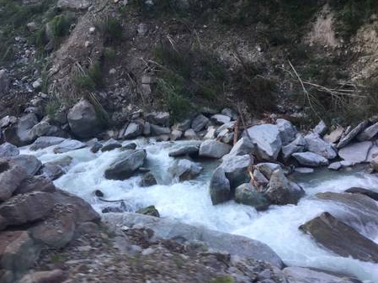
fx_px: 339
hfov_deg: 58.3
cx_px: 189
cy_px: 135
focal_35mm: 31
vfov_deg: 45.4
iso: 32
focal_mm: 4.15
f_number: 2.2
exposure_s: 1/121
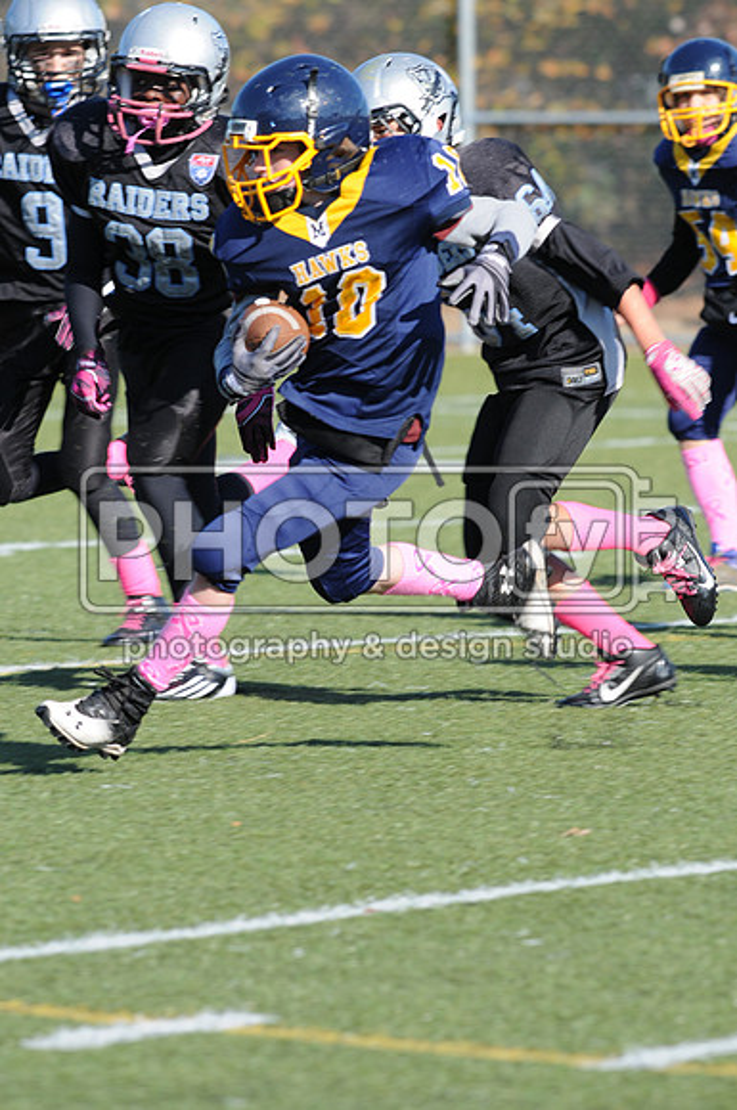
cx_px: 368
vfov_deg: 4.6
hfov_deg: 3.0
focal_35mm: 450
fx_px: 13859
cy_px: 555
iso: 200
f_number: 6.3
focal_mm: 300
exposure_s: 1/500
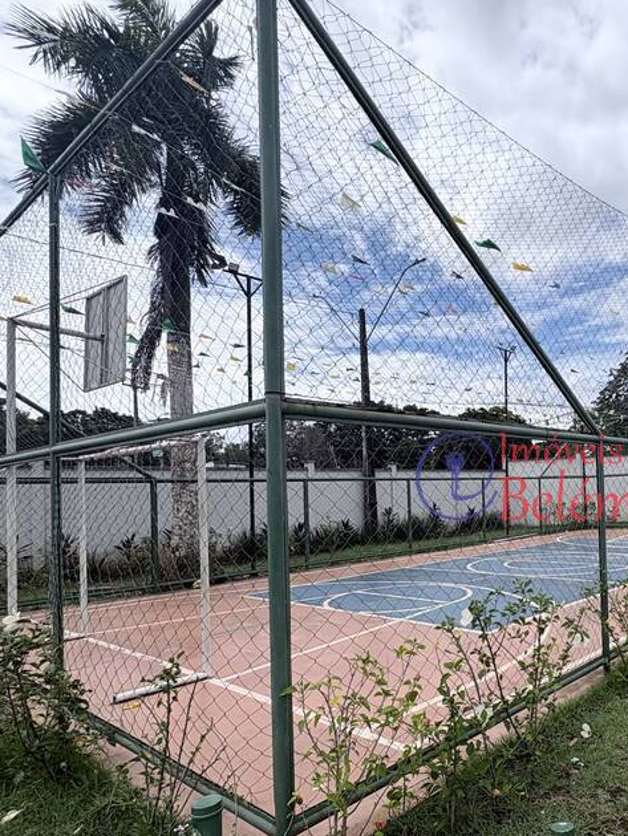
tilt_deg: +2.4
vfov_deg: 71.2
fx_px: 580
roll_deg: +1.5
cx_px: 527
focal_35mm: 24
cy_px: 476
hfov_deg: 52.1
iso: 50
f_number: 2.2
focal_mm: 2.22
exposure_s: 1/2584
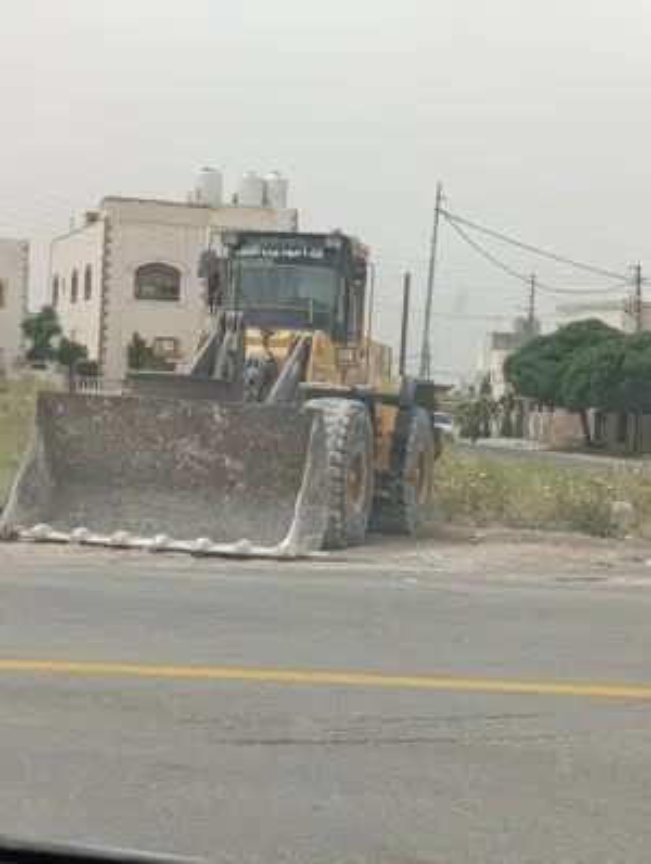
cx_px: 326
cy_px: 432
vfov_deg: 23.8
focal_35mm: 82
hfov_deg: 18.0
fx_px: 2050
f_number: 1.7
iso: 50
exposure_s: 1/512
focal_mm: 6.11
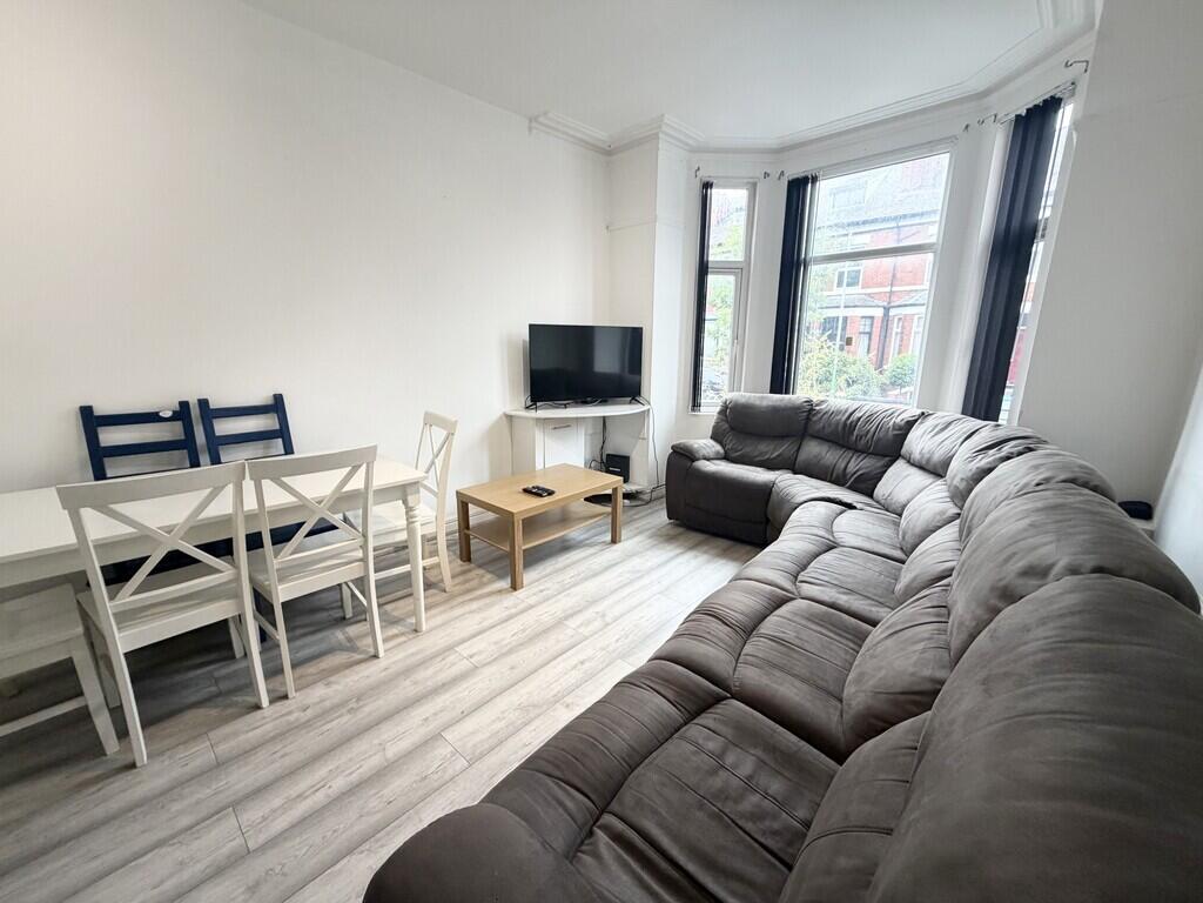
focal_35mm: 14
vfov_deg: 85.7
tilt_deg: -13.8
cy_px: 452
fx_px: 487
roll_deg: -0.7
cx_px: 602
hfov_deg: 102.1
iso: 200
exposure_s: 1/121
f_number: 2.2
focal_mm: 2.22
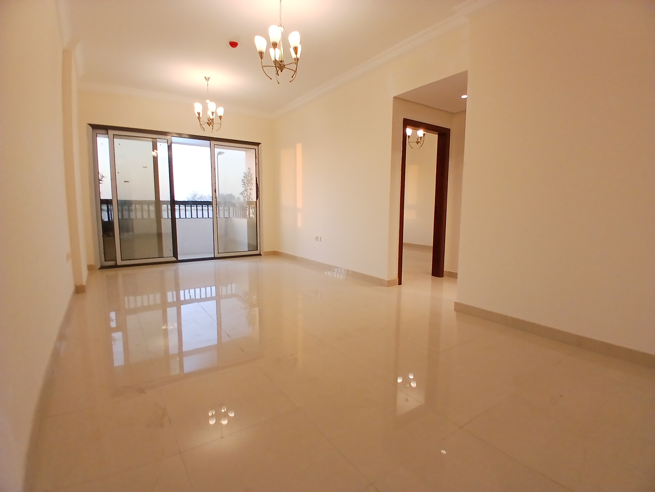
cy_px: 246
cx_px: 328
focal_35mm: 17
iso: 80
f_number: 2.2
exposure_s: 1/33.3
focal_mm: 1.4
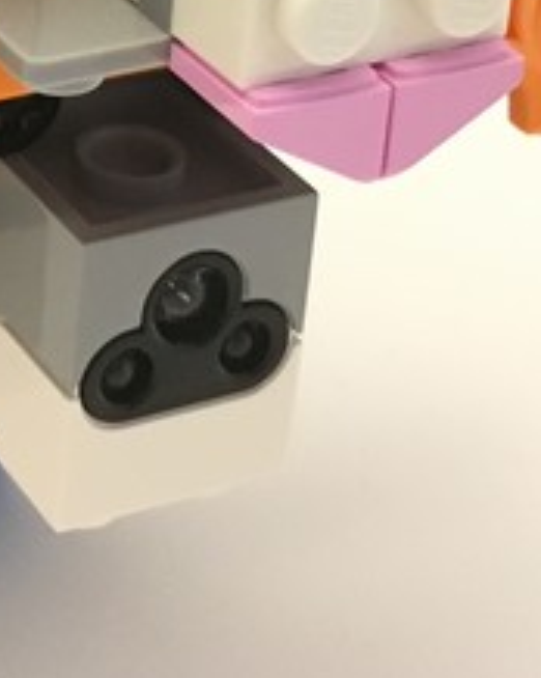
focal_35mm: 117
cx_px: -187
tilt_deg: -18.3
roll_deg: -1.0
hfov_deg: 12.7
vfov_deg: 15.4
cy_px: -294
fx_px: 2345
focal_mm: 4.15
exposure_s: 1/25
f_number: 2.2
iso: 200
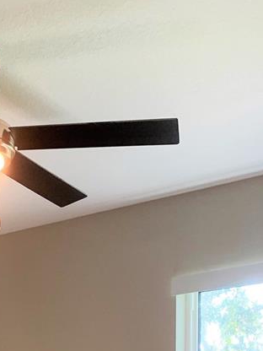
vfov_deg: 22.7
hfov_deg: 19.3
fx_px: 760
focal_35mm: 75
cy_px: 477
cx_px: 30
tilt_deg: -1.2
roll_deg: -0.4
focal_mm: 4.25
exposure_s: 1/60
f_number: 1.8
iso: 64
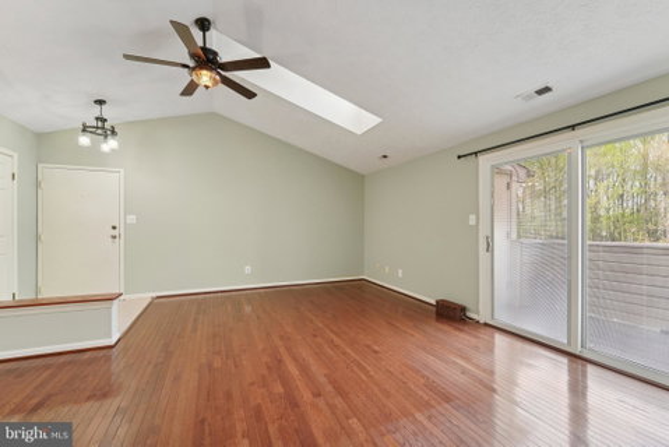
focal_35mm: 14
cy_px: 224
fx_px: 260
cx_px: 334
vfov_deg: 81.3
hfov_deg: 104.2
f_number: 8
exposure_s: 1/20
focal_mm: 14
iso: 400
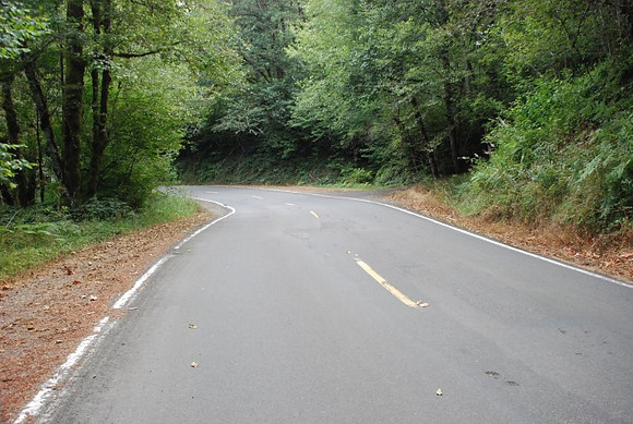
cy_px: 212
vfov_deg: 40.1
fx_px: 581
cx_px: 316
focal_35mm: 33
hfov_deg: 57.1
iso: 1600
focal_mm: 22
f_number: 4
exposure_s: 1/320
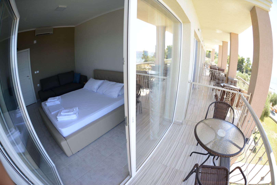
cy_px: 92
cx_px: 138
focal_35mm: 15
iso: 500
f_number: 3.5
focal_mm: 15
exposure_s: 1/640
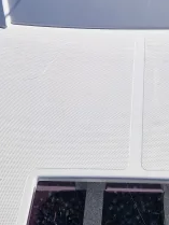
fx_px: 572
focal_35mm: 88
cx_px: 130
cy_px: -57
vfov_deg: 20.5
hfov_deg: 16.7
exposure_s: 1/4496
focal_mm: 5.4
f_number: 1.8
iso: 50
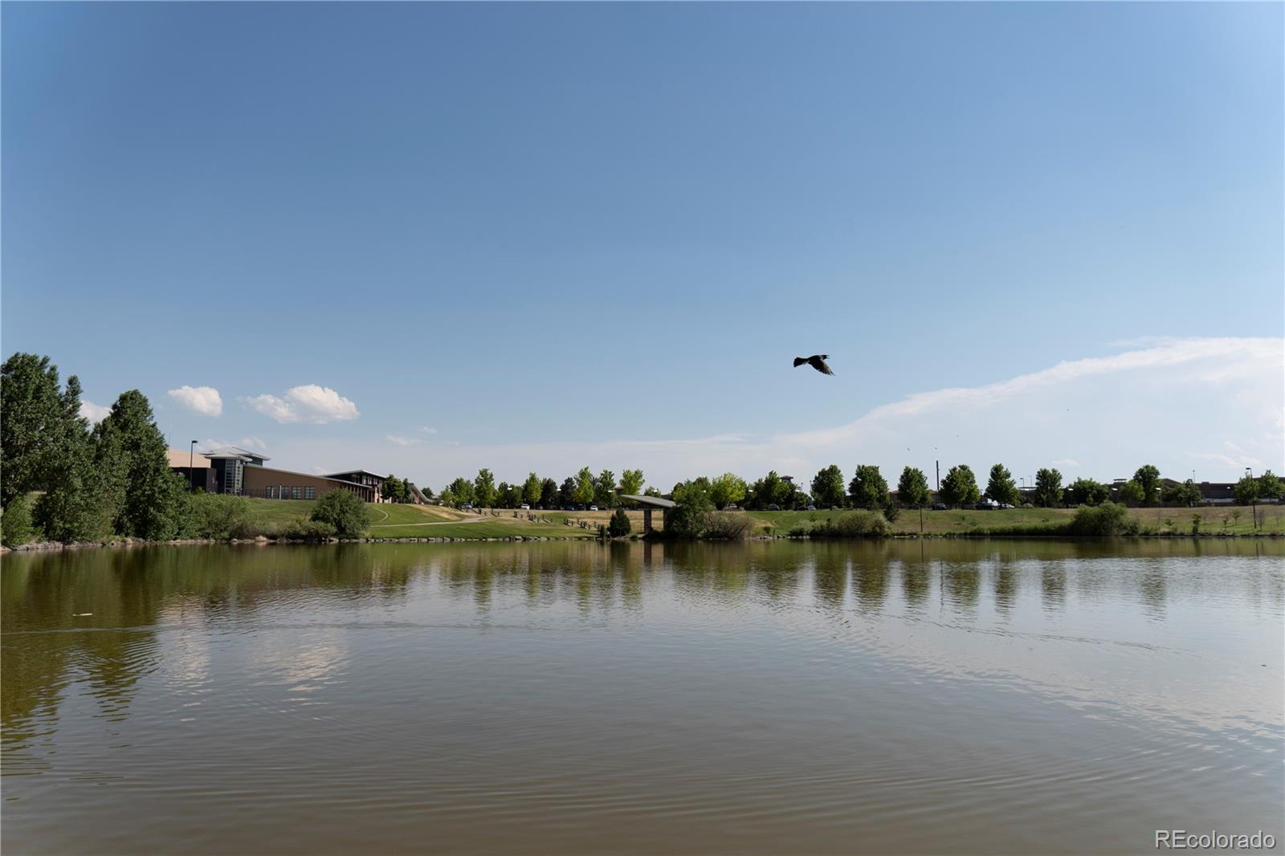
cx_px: 642
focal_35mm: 26
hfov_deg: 70.4
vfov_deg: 50.4
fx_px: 910
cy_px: 428
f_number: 5
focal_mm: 17
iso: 100
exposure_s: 1/1000
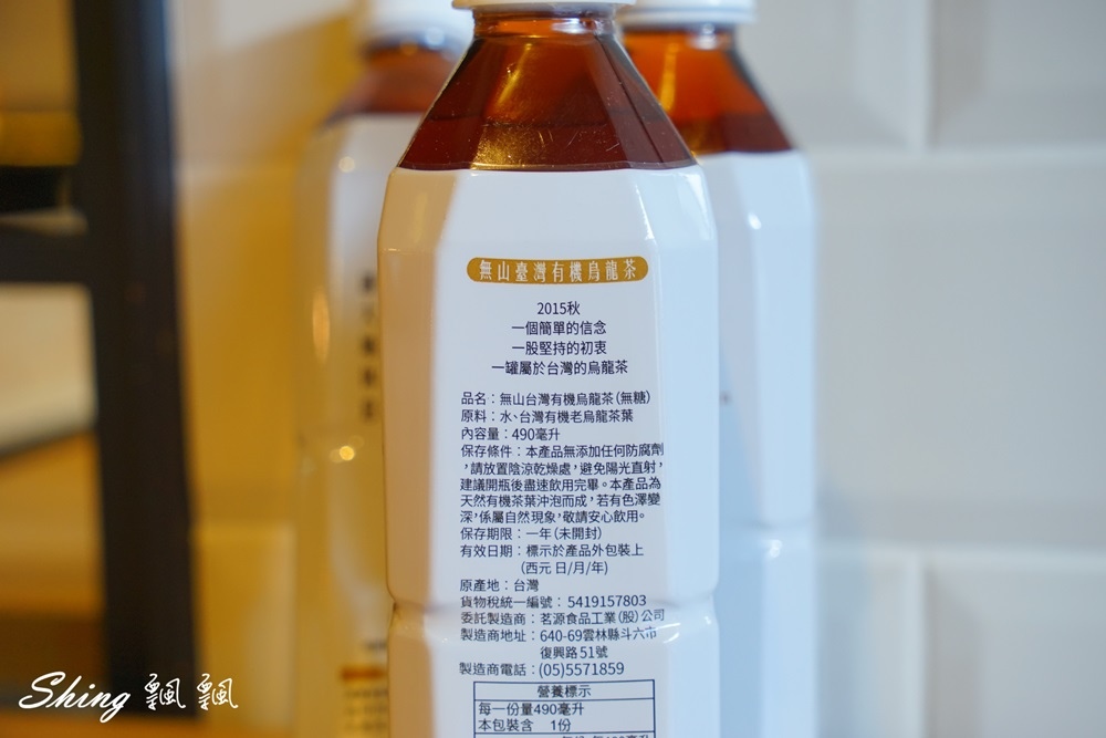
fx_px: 1905
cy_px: 369
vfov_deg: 21.9
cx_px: 553
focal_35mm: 62
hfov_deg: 32.4
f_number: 6.3
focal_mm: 62
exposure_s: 1/60
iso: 800
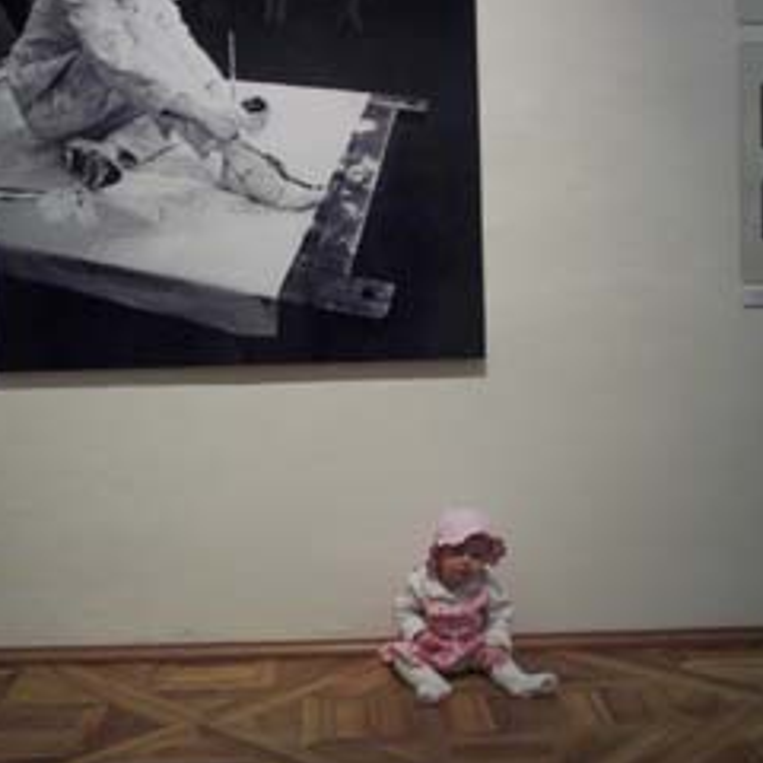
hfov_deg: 34.7
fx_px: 1222
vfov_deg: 34.7
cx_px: 385
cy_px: 356
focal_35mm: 49
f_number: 4.5
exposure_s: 1/14.5
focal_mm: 4.99
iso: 200
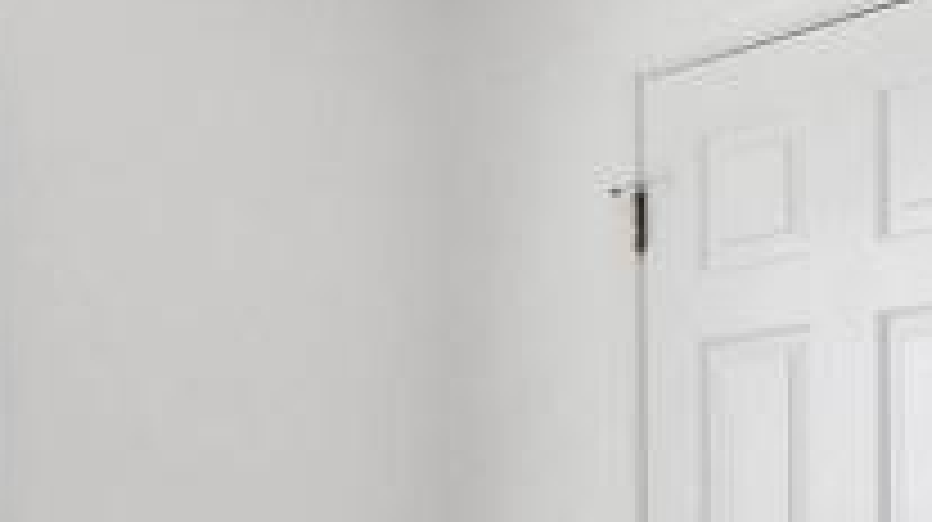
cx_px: 306
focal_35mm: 83
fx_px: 2049
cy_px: 655
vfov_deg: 14.0
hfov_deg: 25.5
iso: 200
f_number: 8
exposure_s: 1/40
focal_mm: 16
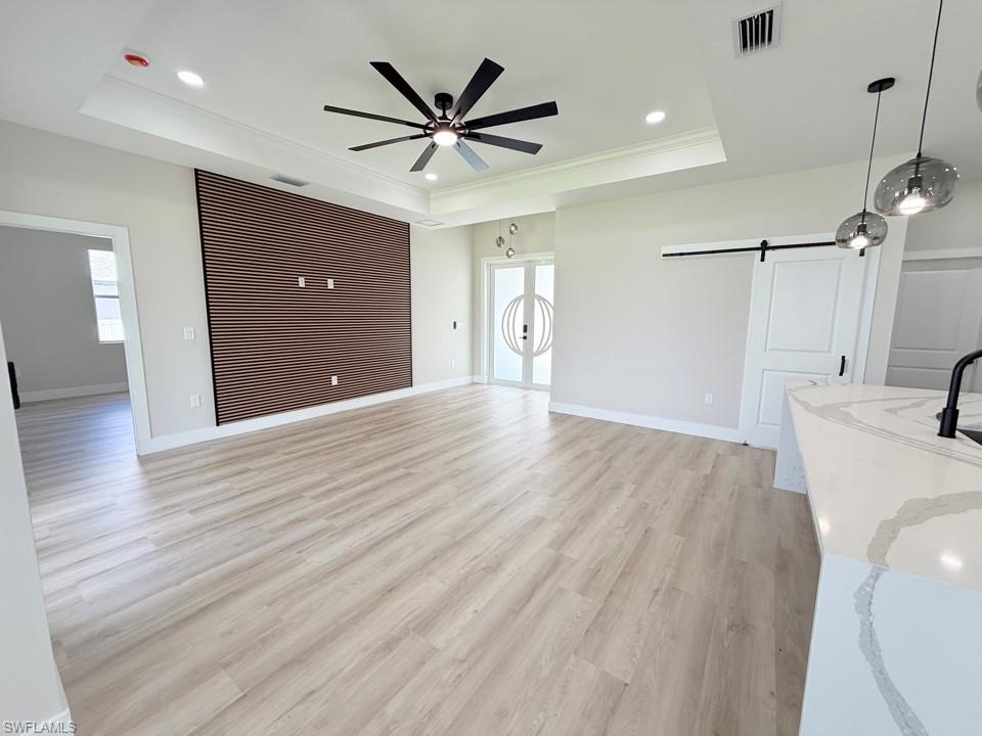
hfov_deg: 102.1
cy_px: 368
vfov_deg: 85.7
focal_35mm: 14
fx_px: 397
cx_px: 491
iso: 64
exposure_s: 1/140
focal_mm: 2.22
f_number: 2.2
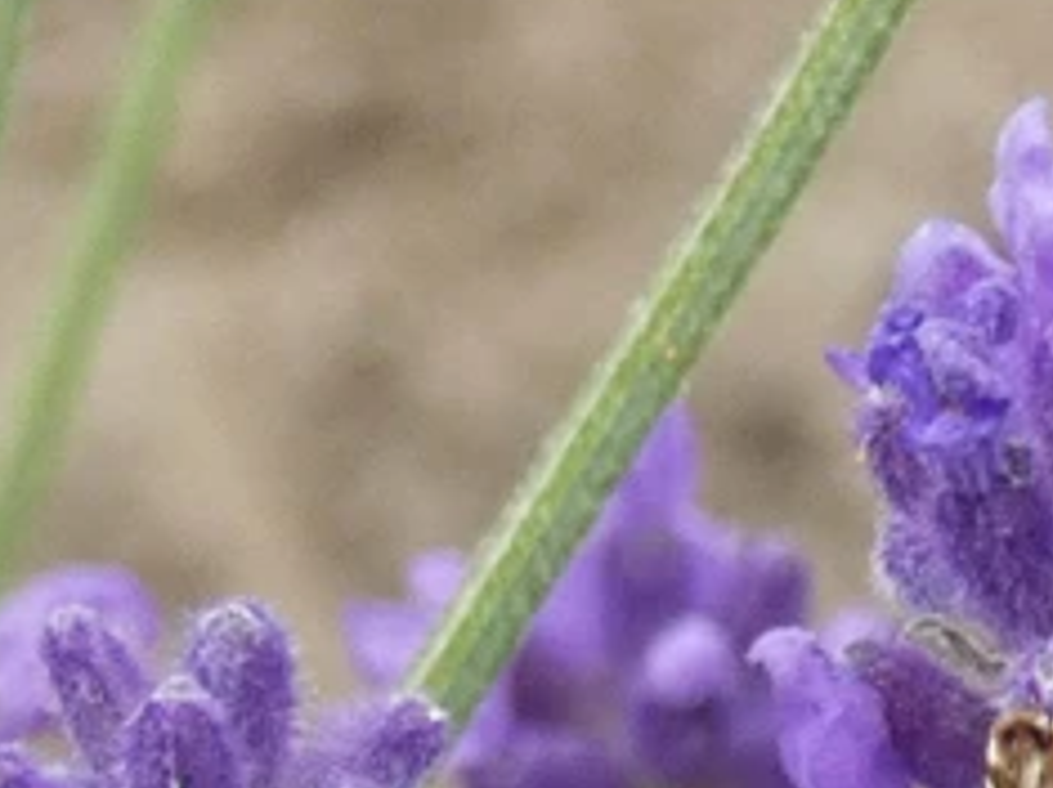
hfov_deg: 7.2
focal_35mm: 272
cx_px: 1214
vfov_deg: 5.4
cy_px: 1007
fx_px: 8270
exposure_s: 1/80
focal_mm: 17.9
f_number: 4.8
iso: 200
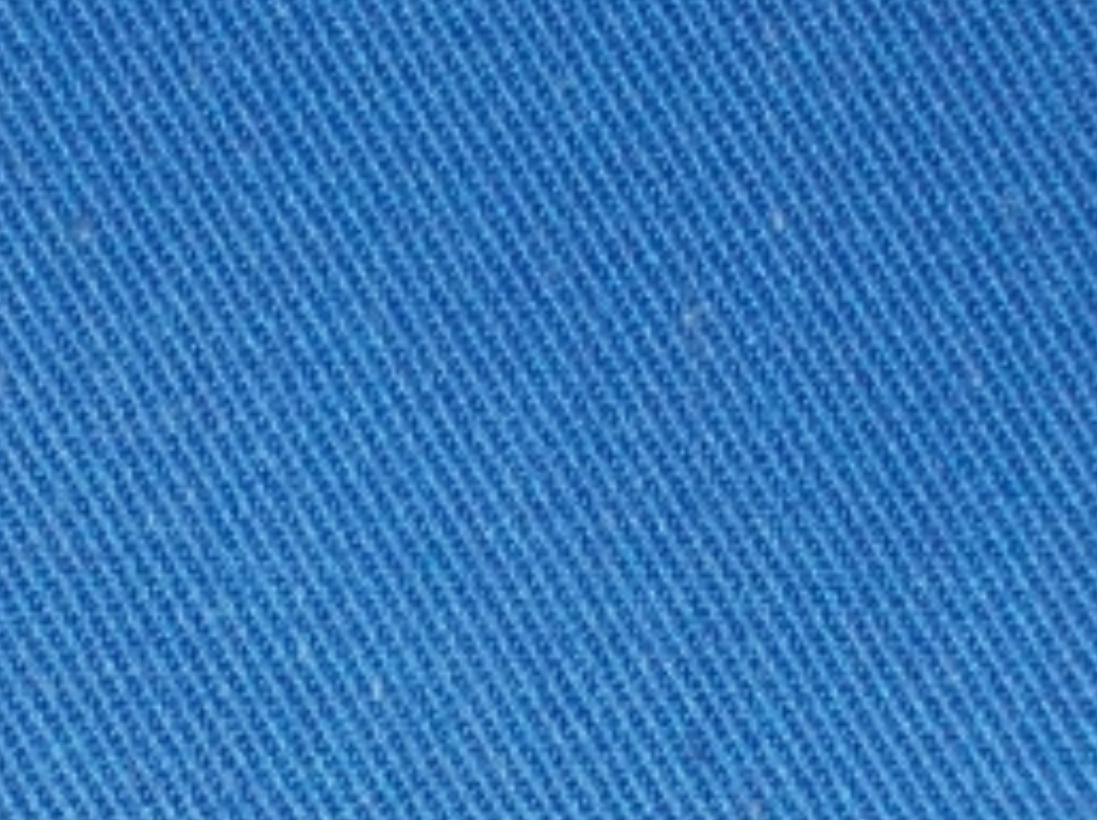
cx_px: 412
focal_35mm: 223
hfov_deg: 8.9
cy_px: 491
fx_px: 7060
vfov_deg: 6.7
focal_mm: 13.6
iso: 200
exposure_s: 1/60
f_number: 5.3
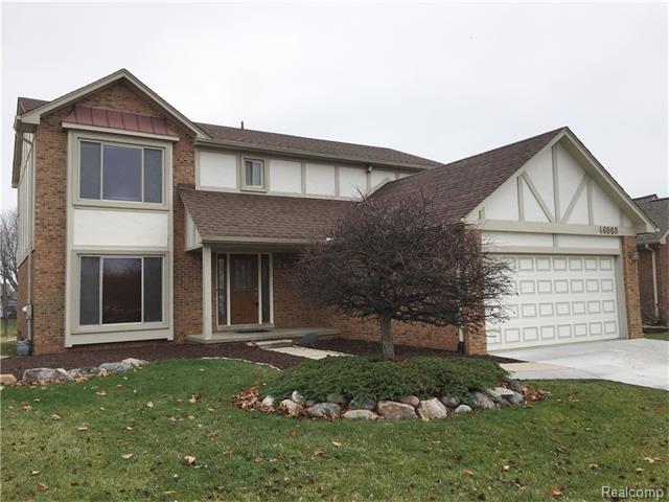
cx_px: 334
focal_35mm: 29
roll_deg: +1.5
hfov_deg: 61.7
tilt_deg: +3.9
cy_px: 251
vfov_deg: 48.2
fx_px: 560
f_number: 2.2
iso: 32
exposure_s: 1/1041
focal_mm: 4.15
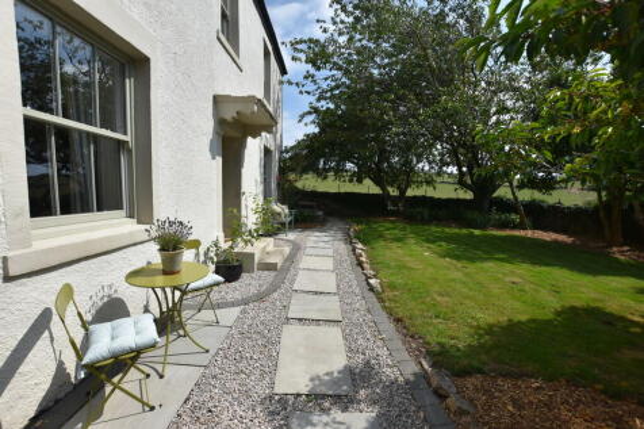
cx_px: 322
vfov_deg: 77.3
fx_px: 268
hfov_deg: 100.4
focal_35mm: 15
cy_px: 214
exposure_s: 1/500
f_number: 8
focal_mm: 10
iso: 160
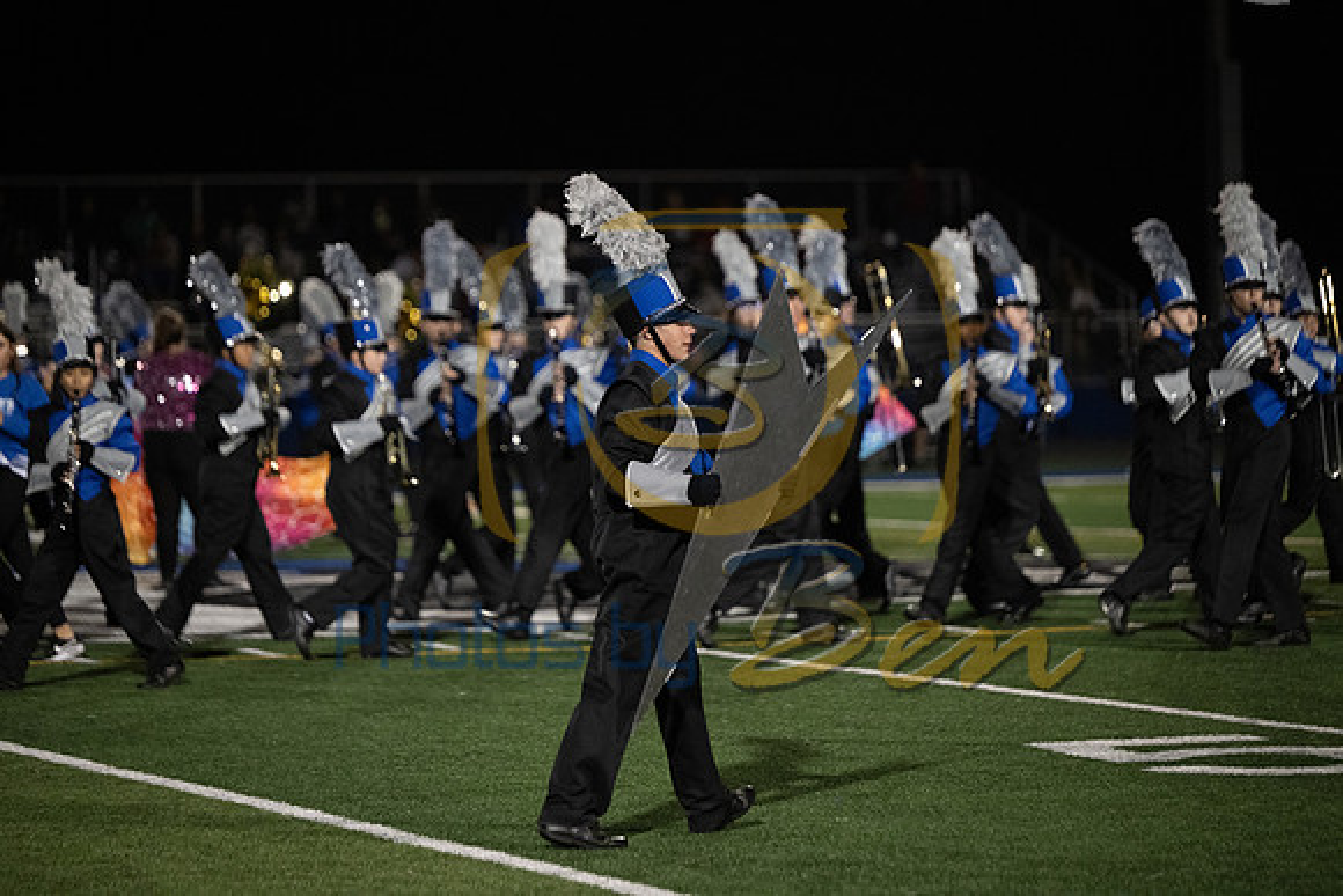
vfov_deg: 8.6
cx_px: 672
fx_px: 5970
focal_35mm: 160
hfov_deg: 12.8
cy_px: 448
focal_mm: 160
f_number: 2.8
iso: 5000
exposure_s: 1/1250
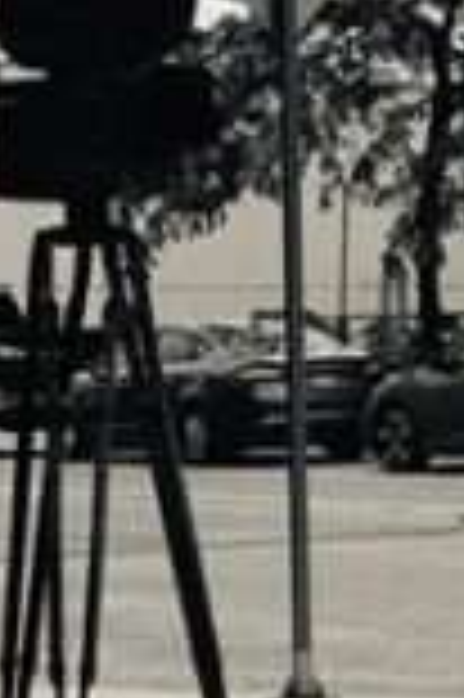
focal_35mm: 163
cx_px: 288
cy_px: 135
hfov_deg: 8.4
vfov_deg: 12.6
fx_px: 3158
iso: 100
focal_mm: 28
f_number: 10
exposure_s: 1/160
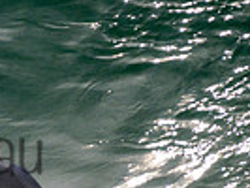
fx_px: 27274
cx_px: -148
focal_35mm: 3773
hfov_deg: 0.5
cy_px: 166
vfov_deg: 0.4
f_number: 11
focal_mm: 800
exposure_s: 1/2000
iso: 220
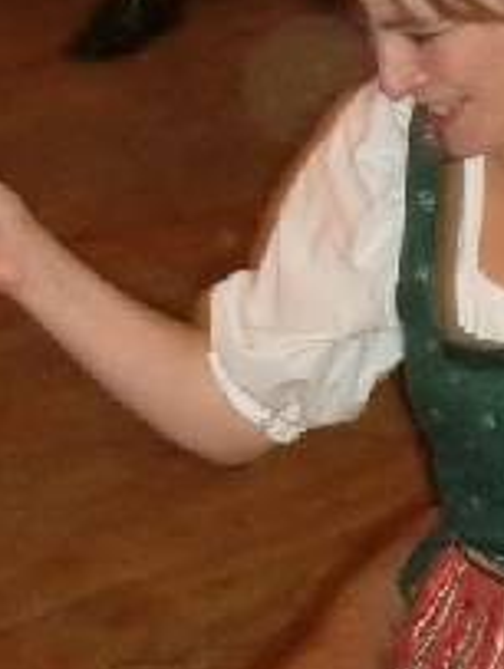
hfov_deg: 8.1
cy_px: 854
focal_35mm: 184
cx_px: 280
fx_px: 3561
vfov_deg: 10.5
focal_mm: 6.9
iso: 400
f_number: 3
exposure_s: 1/20
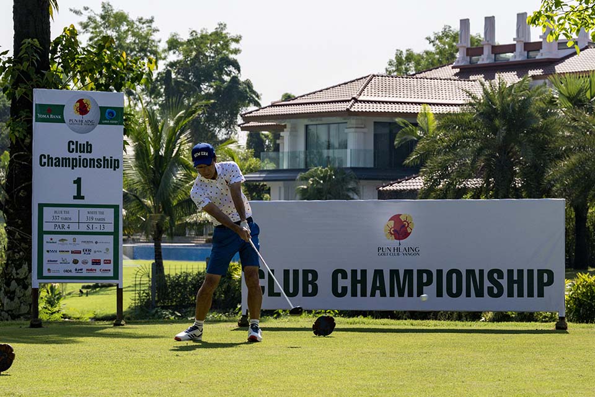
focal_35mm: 86
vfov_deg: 15.9
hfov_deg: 23.6
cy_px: 198
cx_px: 298
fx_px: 1421
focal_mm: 86
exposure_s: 1/2000
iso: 450
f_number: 6.3
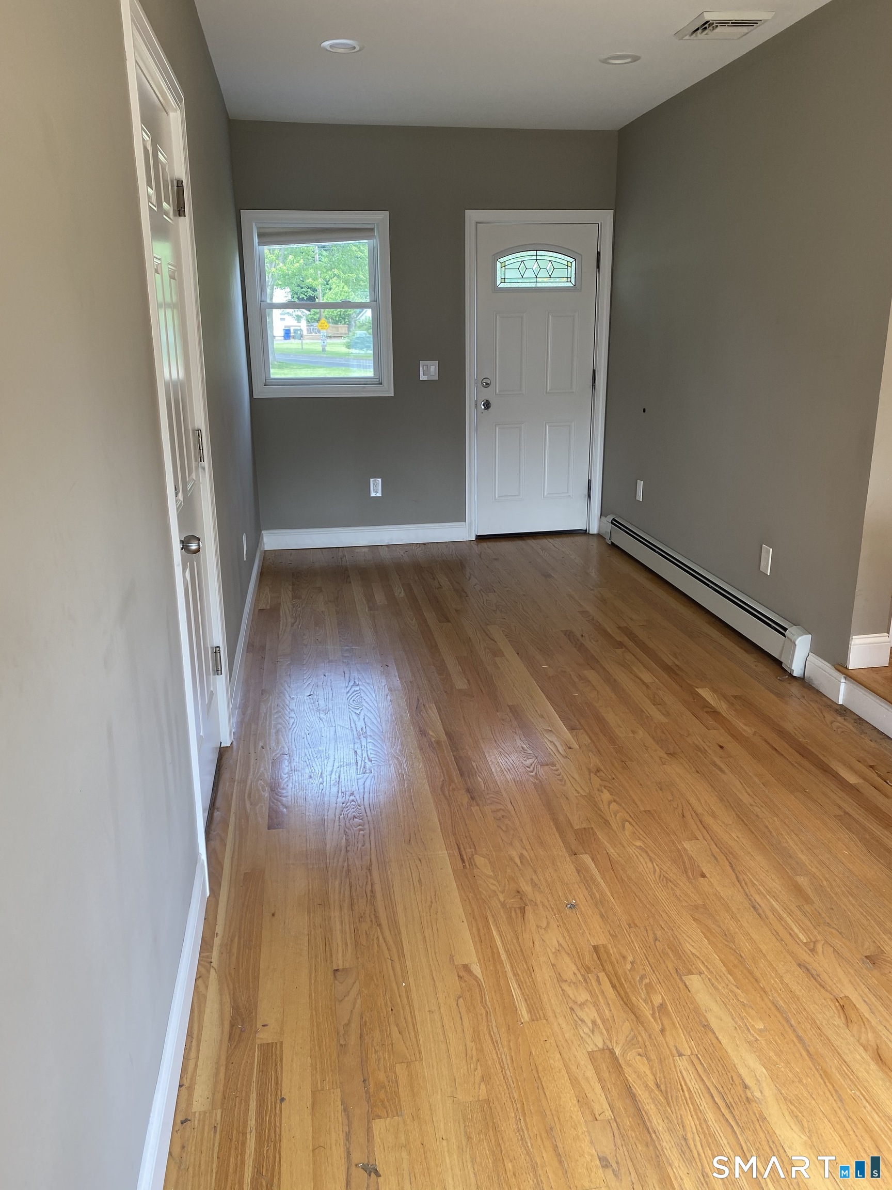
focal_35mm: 26
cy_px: 595
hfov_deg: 53.1
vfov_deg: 67.3
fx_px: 893
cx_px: 446
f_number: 1.8
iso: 100
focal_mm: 4.25
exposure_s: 1/120
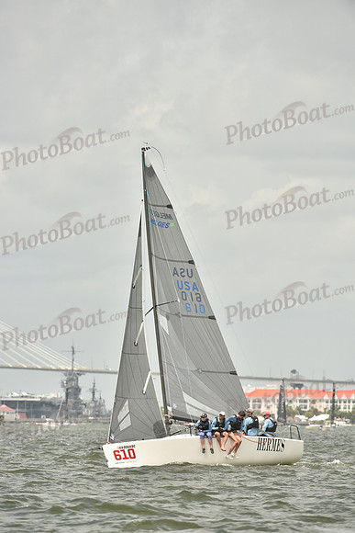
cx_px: 178
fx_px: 5026
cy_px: 266
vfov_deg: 6.1
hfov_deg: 4.0
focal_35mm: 340
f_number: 7.1
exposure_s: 1/1250
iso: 320
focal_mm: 340
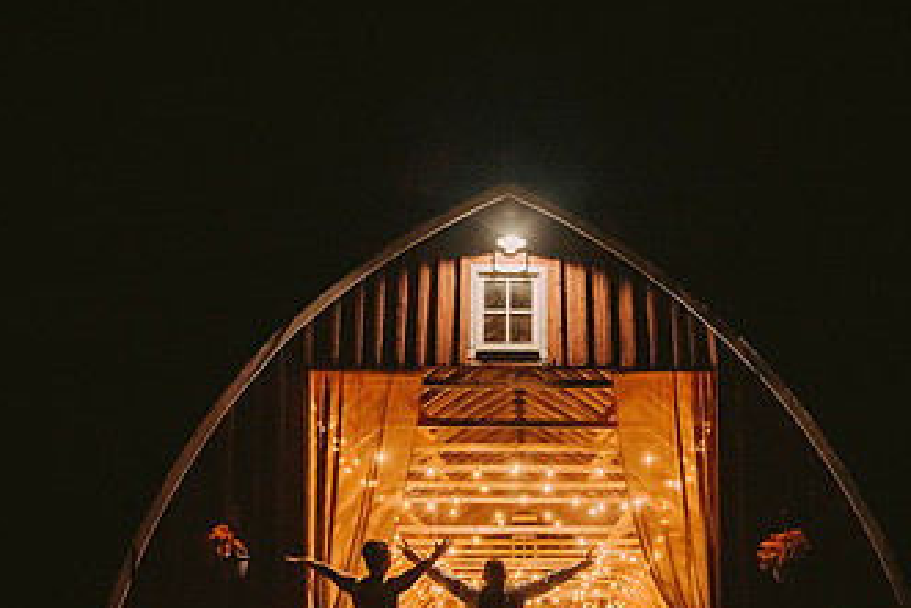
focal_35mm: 49
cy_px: 345
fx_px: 1240
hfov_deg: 40.2
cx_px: 520
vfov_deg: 27.5
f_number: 2.8
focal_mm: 28
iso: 1250
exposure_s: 1/160
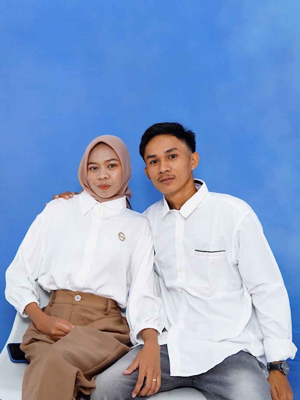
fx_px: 705
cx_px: 127
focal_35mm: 61
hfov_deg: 24.0
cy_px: 134
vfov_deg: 31.4
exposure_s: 1/125
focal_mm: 30
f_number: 3.5
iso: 250
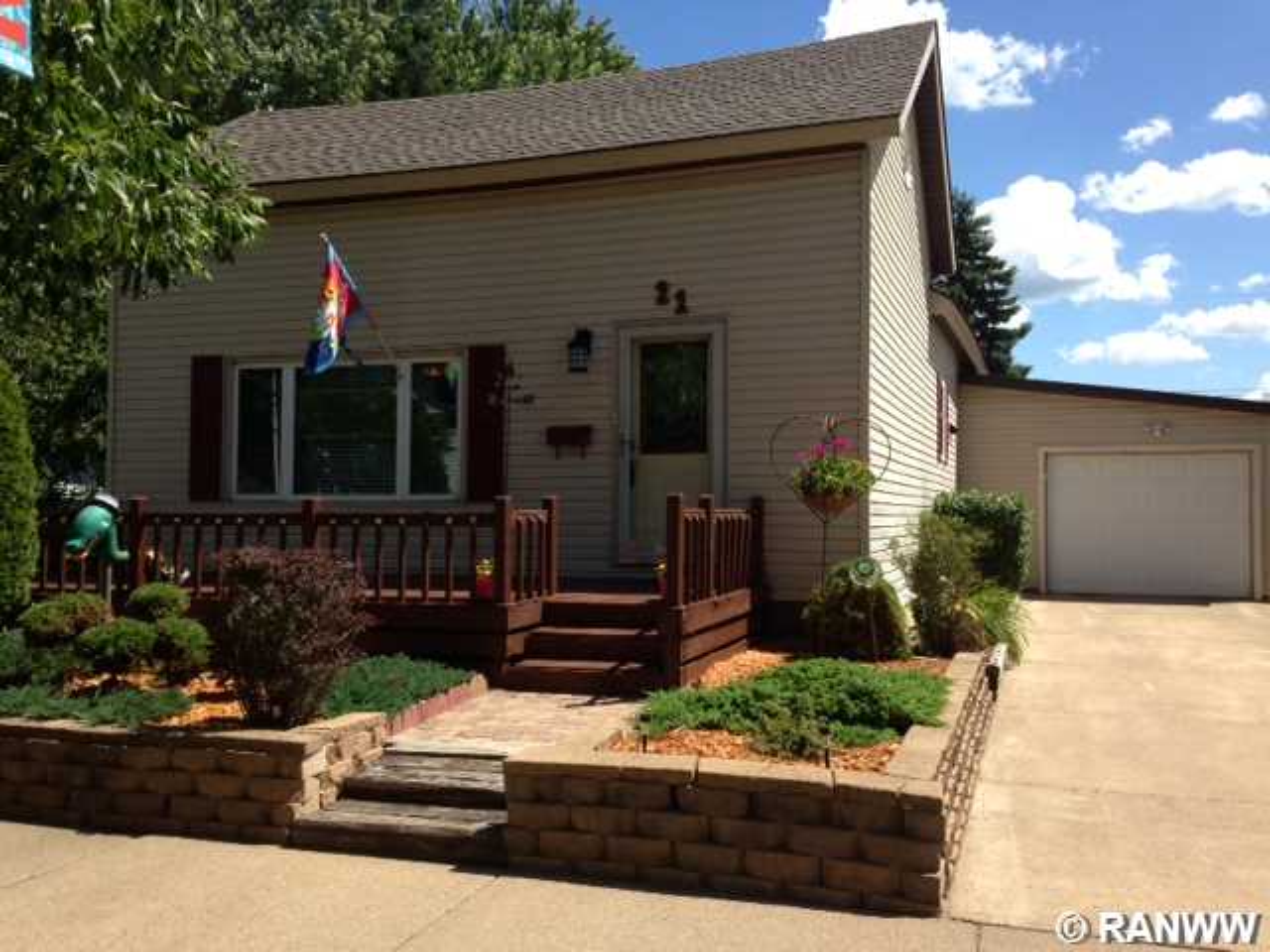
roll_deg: -0.7
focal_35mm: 33
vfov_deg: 42.9
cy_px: 476
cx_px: 635
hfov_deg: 55.4
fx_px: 1211
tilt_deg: +1.8
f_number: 2.4
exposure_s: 1/1006
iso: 50
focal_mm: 4.12
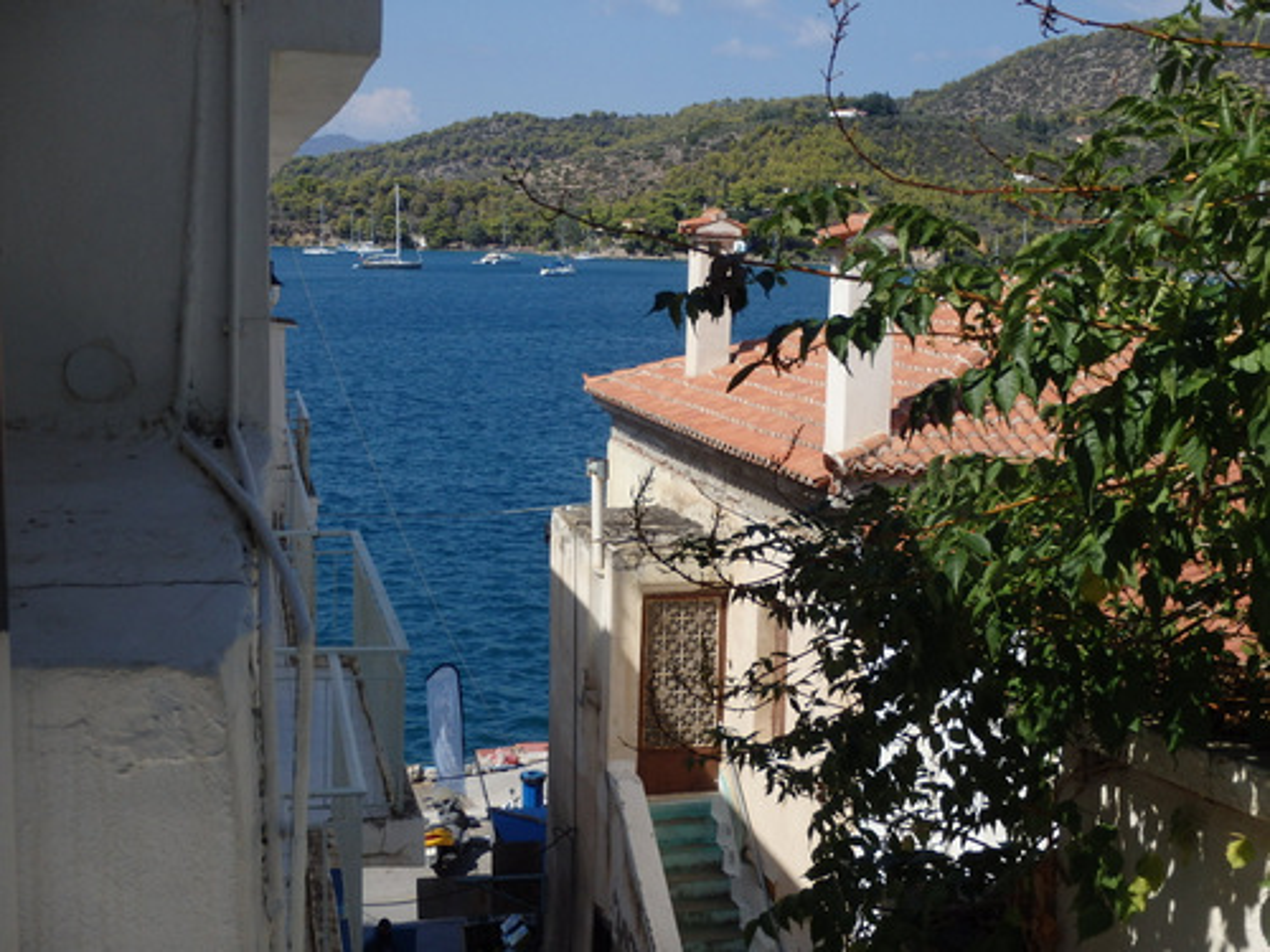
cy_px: 476
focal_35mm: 49
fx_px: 1798
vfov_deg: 29.7
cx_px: 635
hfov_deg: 38.9
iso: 125
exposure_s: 1/125
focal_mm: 8.8
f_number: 14
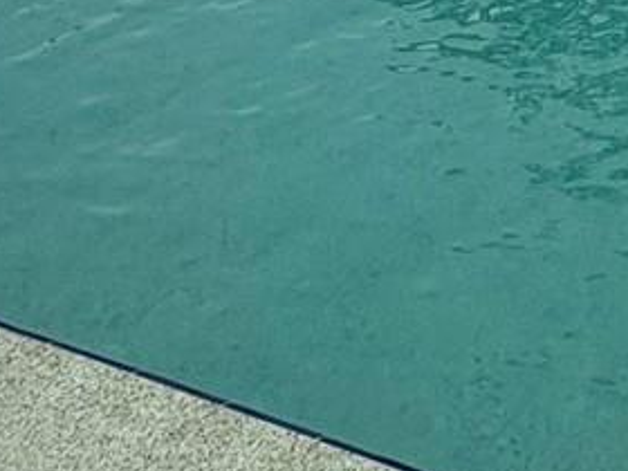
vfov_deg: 13.9
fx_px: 1451
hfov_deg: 20.5
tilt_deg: -3.4
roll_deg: +2.2
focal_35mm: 80
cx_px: 973
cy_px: -608
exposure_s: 1/2770
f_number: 2.2
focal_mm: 2.22
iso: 50
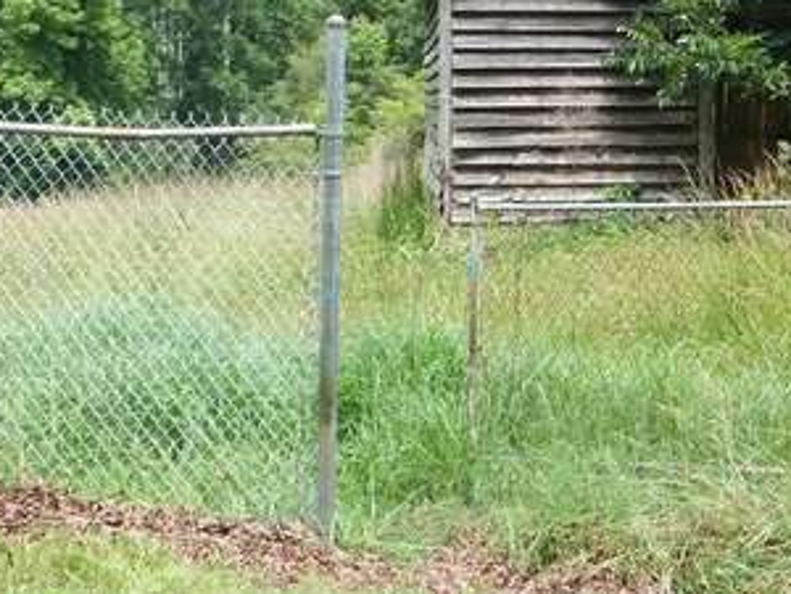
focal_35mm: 94
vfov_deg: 15.5
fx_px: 2148
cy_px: 40
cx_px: 762
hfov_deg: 20.3
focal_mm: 7.9
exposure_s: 1/200
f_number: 4
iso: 100
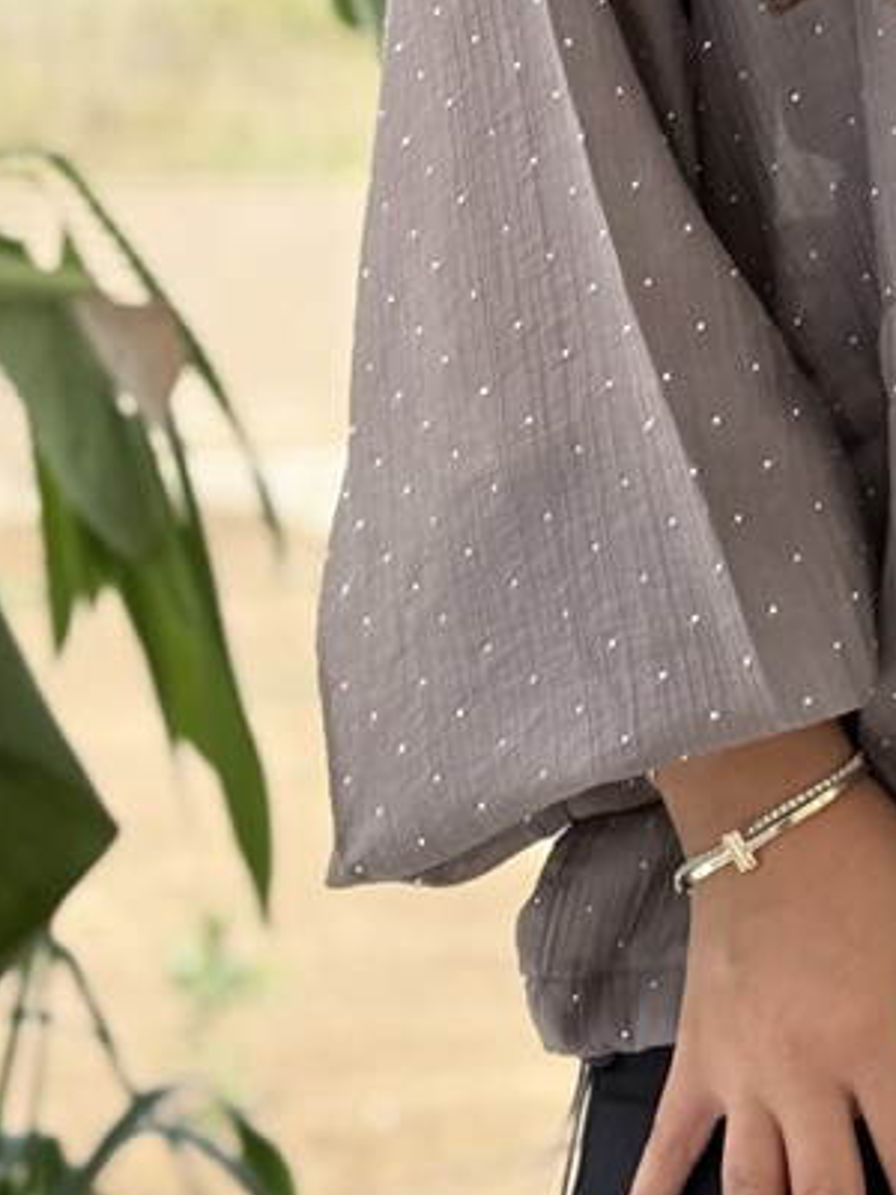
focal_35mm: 160
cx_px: 1416
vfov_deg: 12.1
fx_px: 5522
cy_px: -169
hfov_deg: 9.0
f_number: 1.78
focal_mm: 6.76
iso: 100
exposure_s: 1/706
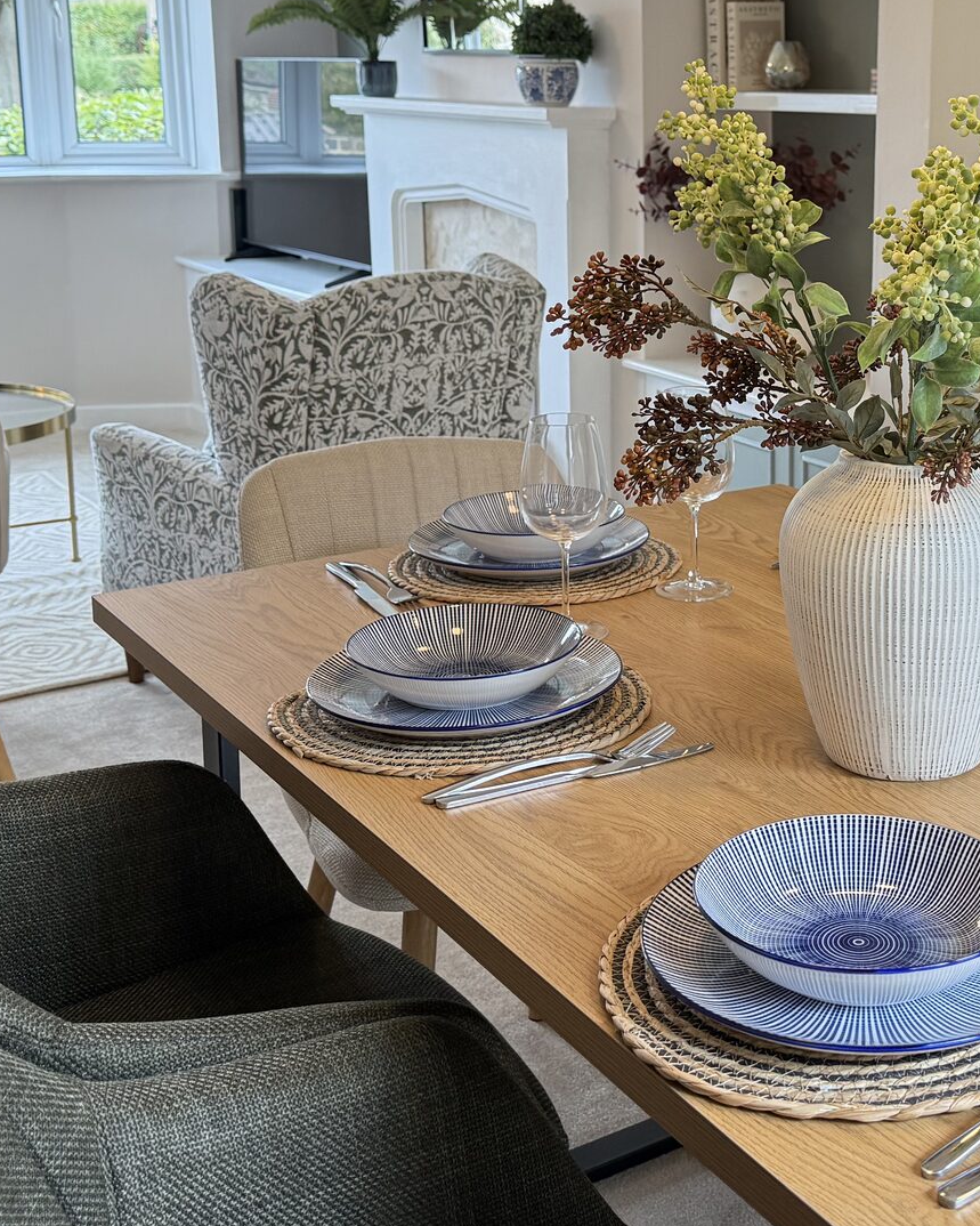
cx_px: 770
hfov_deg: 30.7
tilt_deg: -10.5
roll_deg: -0.2
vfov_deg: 38.3
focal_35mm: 48
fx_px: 1740
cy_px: 402
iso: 200
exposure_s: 1/96
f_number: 1.78
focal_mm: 6.76
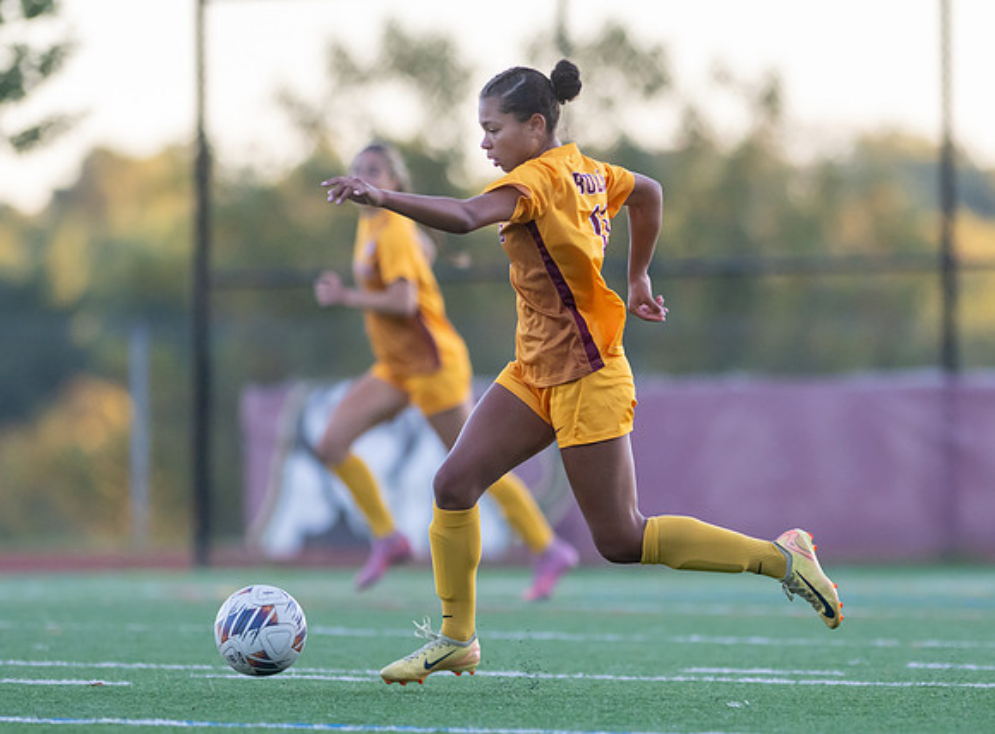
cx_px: 652
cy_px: 457
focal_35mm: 489
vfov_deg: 3.0
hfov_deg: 4.1
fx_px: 13987
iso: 1400
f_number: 2.8
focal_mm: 300
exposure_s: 1/1600
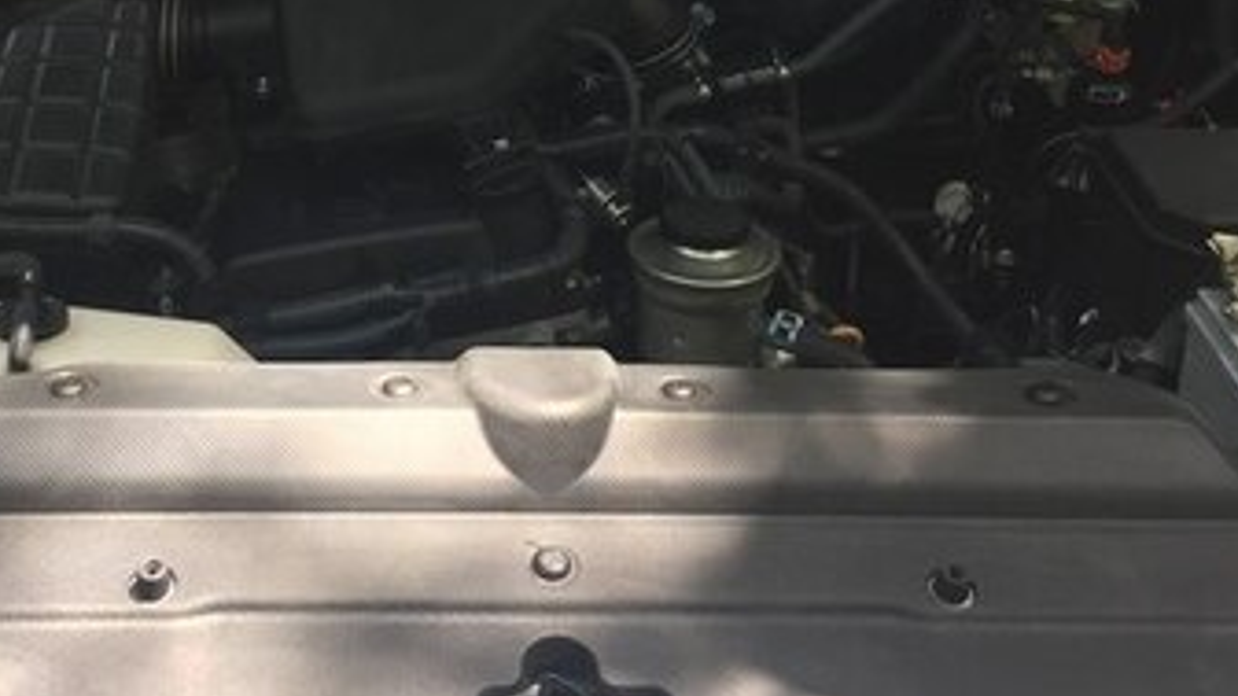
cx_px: 431
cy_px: -160
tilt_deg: -19.2
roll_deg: -1.9
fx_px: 2035
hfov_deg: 33.6
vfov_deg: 18.3
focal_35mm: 62
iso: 40
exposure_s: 1/100
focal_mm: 4.15
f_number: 2.2
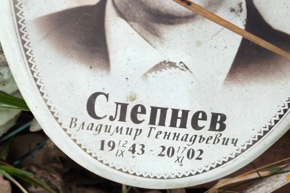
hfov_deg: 28.0
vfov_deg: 18.9
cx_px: 116
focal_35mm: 72
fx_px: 580
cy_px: 110
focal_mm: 4.71
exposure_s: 1/60
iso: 100
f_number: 1.7
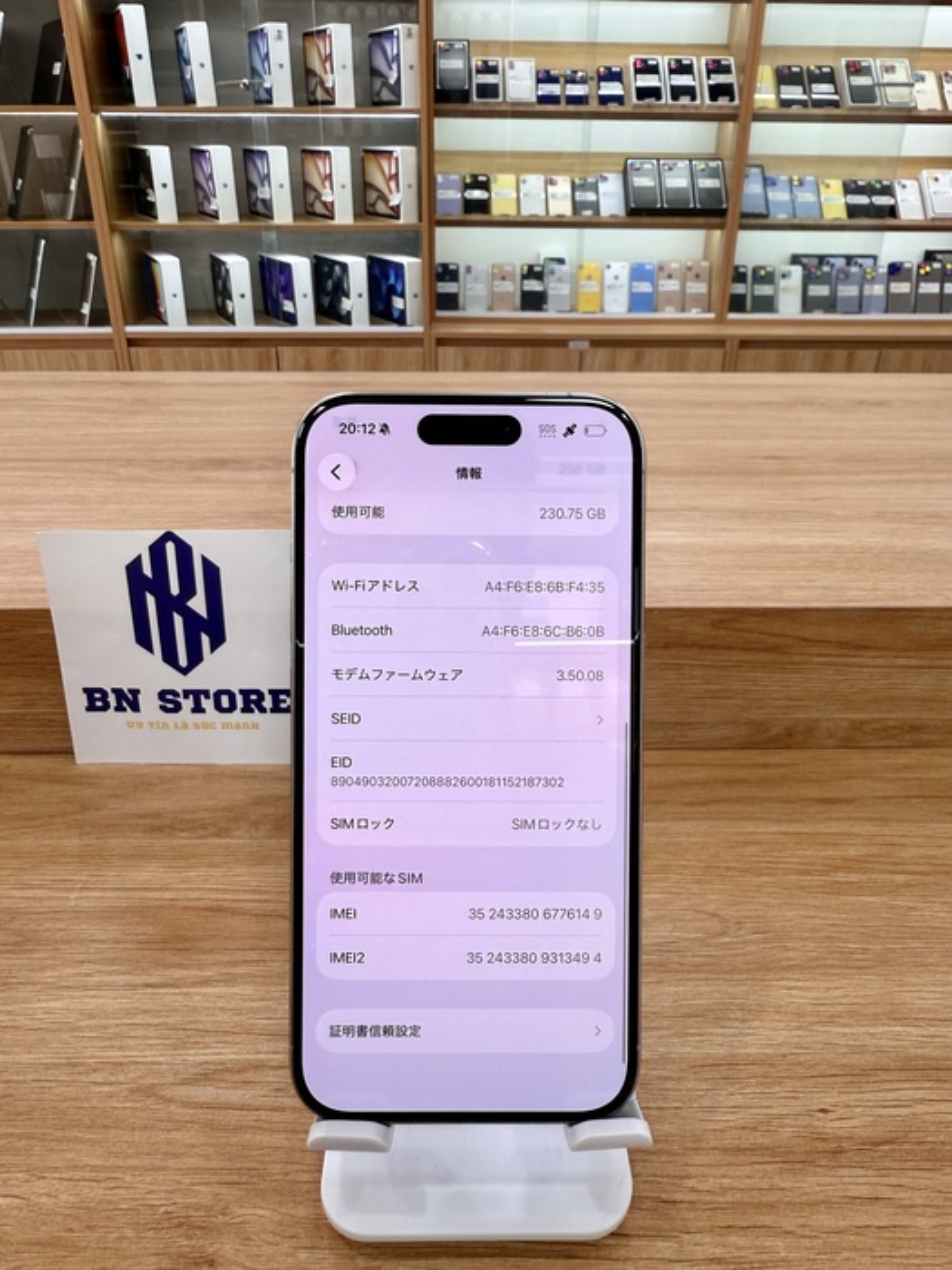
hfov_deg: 56.8
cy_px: 635
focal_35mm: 24
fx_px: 880
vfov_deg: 71.6
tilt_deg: -25.0
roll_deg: -0.9
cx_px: 476
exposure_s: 1/120
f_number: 2.2
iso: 64
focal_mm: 2.22
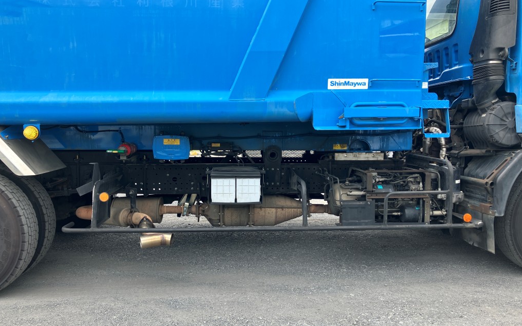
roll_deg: +1.0
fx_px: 427
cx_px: 263
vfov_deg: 41.8
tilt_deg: -5.9
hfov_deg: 62.9
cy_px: 174
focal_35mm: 30
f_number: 1.8
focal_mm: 3.99
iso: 32
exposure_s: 1/326
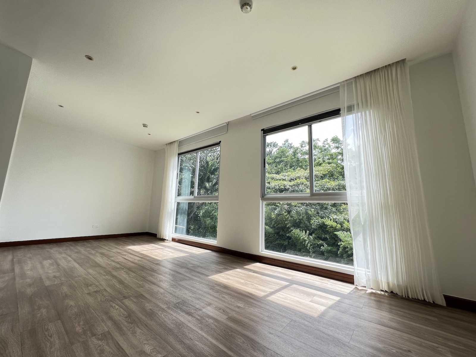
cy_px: 178
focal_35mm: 13
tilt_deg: +9.6
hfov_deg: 106.2
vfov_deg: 89.9
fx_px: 179
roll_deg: -1.1
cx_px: 238
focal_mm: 1.57
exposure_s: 1/230
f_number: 1.8
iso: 32
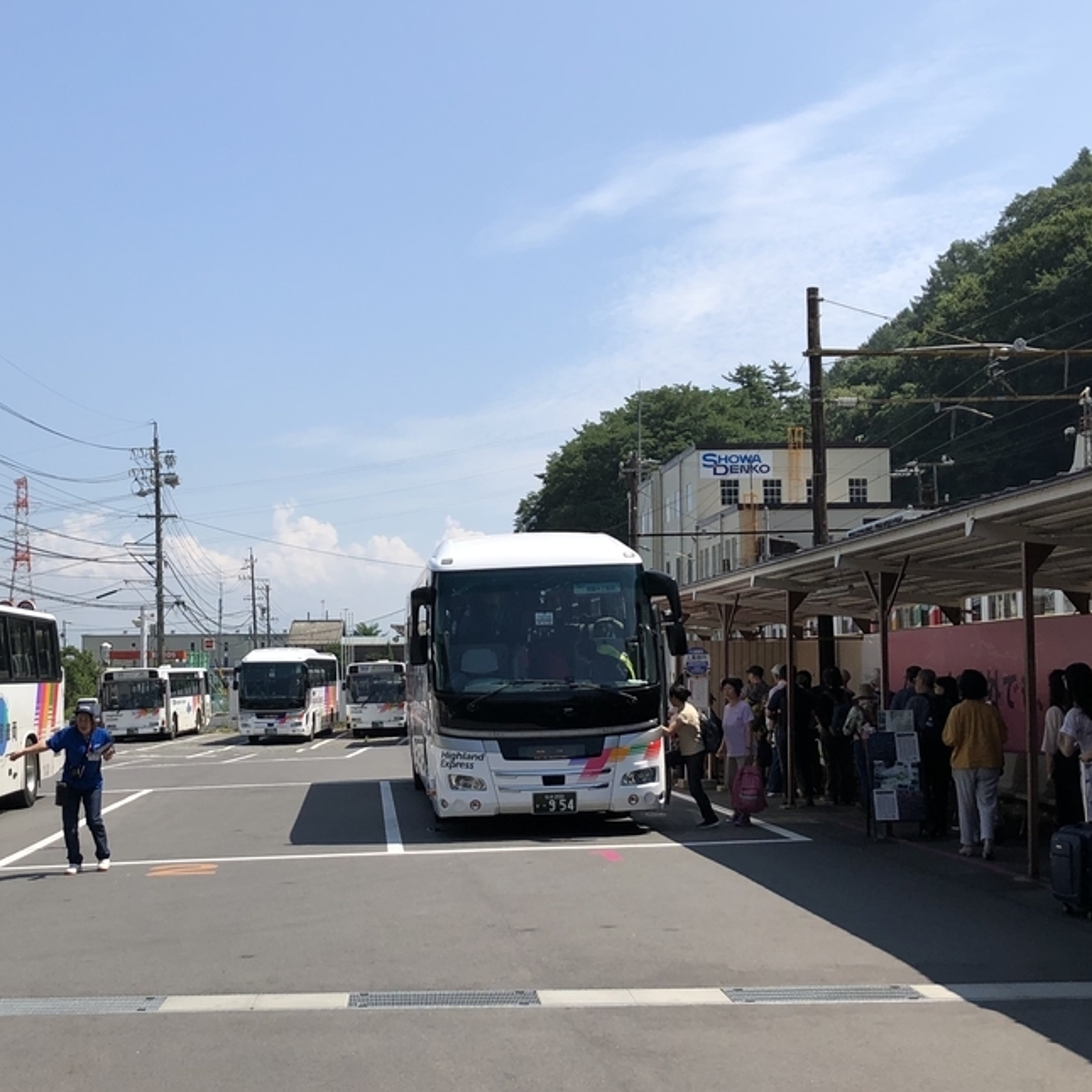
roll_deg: +0.4
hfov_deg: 36.4
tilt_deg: +0.8
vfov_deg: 36.7
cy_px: 607
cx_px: 367
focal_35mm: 46
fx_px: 1642
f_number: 1.8
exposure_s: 1/2404
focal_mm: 3.99
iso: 20
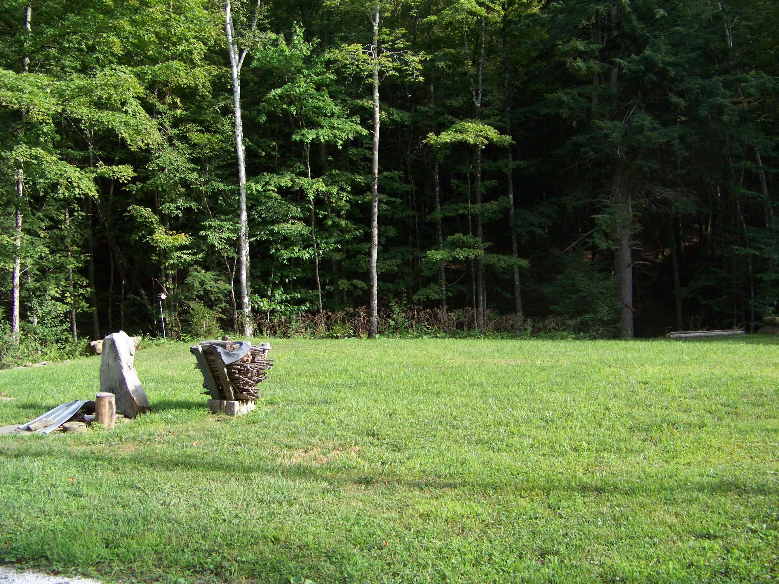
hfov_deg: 51.4
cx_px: 390
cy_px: 292
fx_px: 810
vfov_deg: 39.7
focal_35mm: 36
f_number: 2.8
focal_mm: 5.85
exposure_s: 1/250
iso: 69
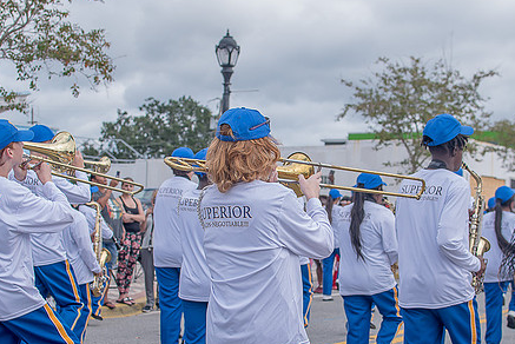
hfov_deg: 29.2
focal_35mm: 69
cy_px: 220
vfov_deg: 19.7
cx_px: 270
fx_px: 988
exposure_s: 1/500
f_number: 4
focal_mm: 35
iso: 100
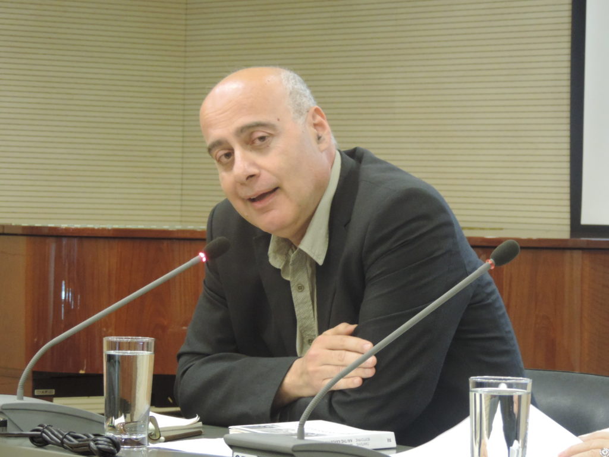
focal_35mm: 170
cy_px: 228
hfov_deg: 11.6
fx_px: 2991
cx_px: 304
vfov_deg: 8.7
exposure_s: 1/15
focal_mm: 30.3
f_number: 4.5
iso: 800
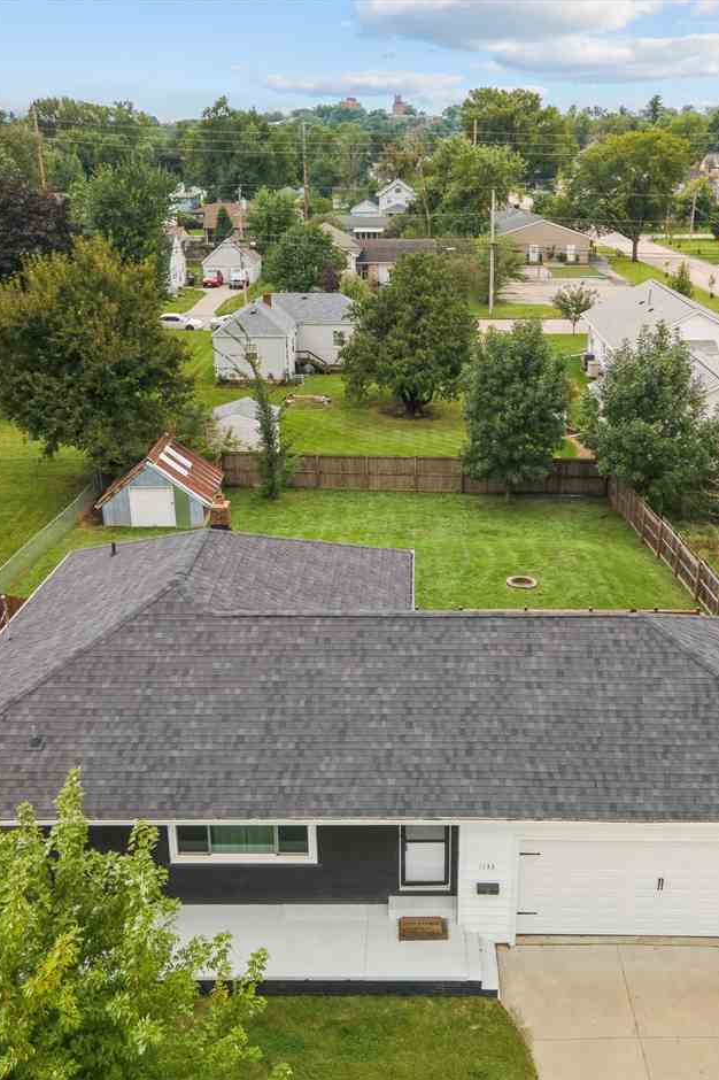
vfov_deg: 55.8
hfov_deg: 38.8
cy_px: 548
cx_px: 415
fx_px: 1019
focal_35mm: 34
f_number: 2.8
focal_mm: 4.5
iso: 100
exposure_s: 1/120
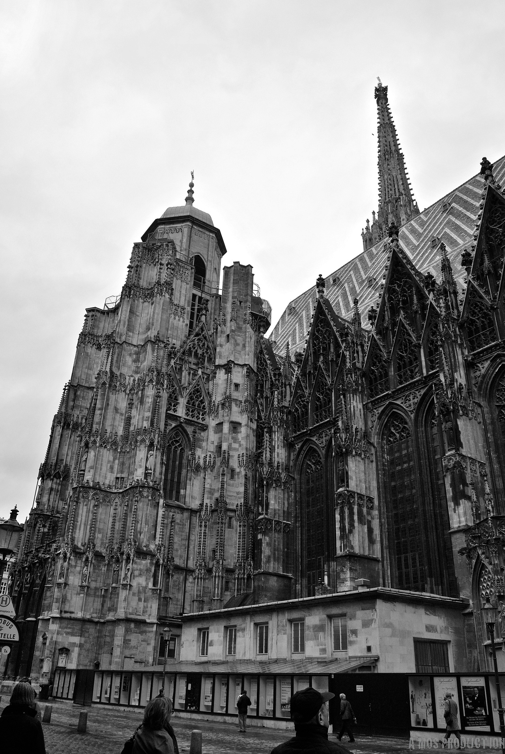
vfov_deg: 67.3
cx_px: 252
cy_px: 377
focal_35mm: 27
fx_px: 566
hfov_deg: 48.1
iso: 400
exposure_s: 1/320
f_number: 9
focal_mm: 18
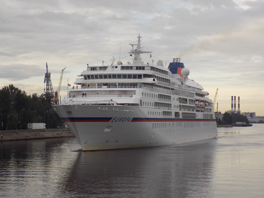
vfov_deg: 17.2
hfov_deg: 22.8
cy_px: 99
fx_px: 656
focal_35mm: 86
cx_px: 132
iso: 80
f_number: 4.4
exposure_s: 1/125
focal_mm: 15.3
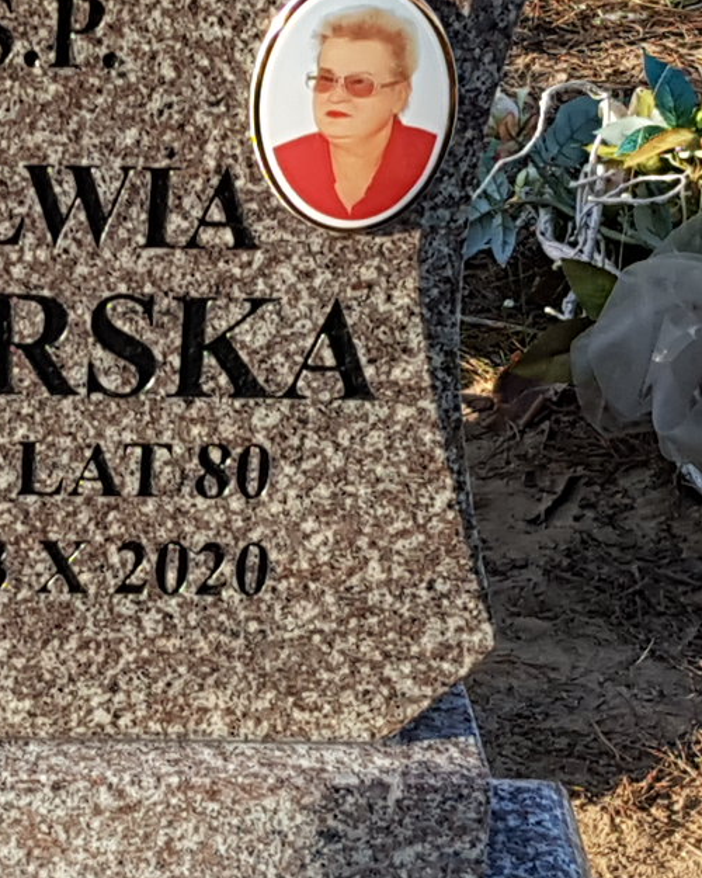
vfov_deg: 46.8
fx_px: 1013
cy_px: 409
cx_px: 31
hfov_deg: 35.3
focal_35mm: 39
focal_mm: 4.2
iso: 40
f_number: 1.7
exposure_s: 1/580
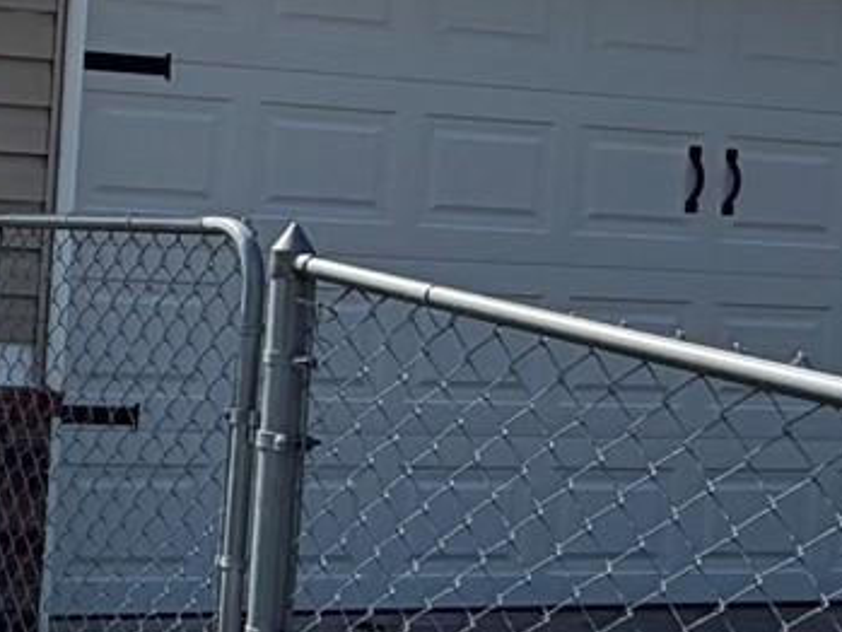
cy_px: 285
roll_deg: -2.7
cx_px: -531
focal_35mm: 77
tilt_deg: -2.4
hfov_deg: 20.4
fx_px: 1874
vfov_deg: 19.1
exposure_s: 1/1339
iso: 20
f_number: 2.2
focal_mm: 2.22
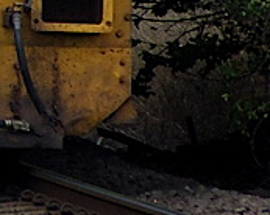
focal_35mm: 2442
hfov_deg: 0.8
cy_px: -320
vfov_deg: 0.6
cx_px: -542
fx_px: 19492
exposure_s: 1/320
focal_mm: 200
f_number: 5.6
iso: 400
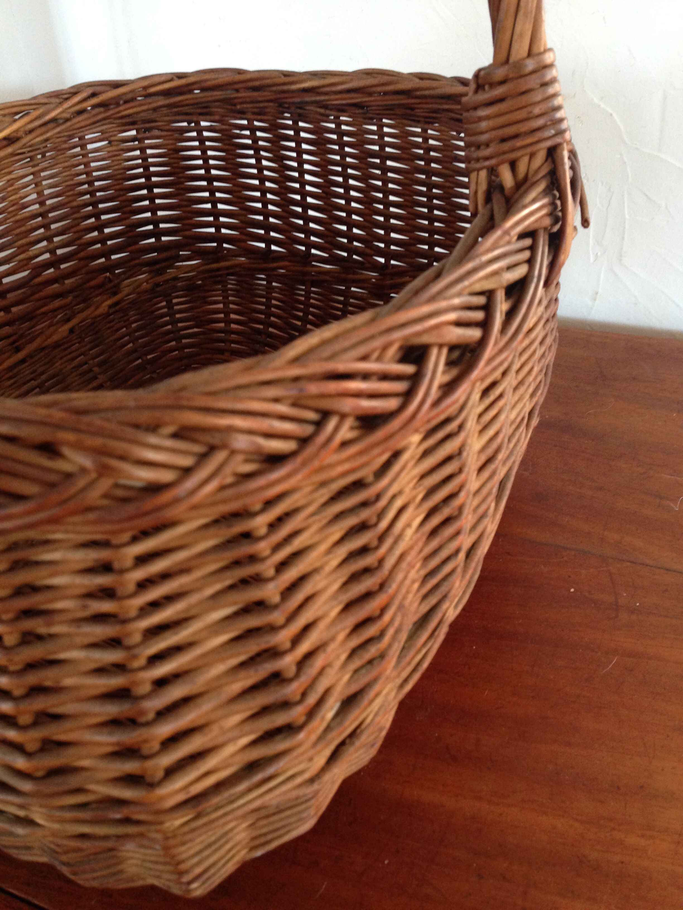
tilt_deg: -31.4
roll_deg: +2.8
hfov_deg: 42.9
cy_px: 455
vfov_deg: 55.4
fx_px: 868
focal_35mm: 33
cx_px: 342
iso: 200
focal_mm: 4.12
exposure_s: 1/20
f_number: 2.4
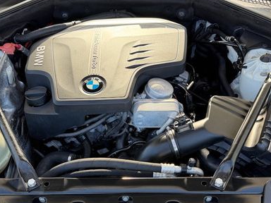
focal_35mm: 40
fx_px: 313
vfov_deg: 35.0
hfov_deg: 46.8
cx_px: 129
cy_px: 158
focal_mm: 6.76
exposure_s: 1/200
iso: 80
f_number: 1.78
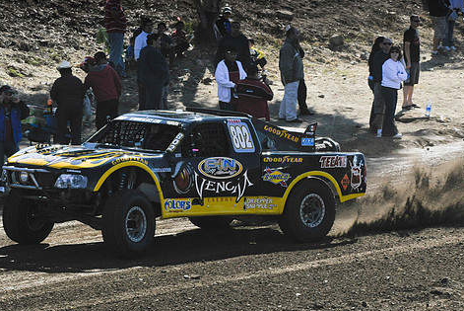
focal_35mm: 283
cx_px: 203
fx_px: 3651
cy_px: 174
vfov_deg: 4.9
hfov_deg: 7.3
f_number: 18
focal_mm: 230
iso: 800
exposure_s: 1/1250
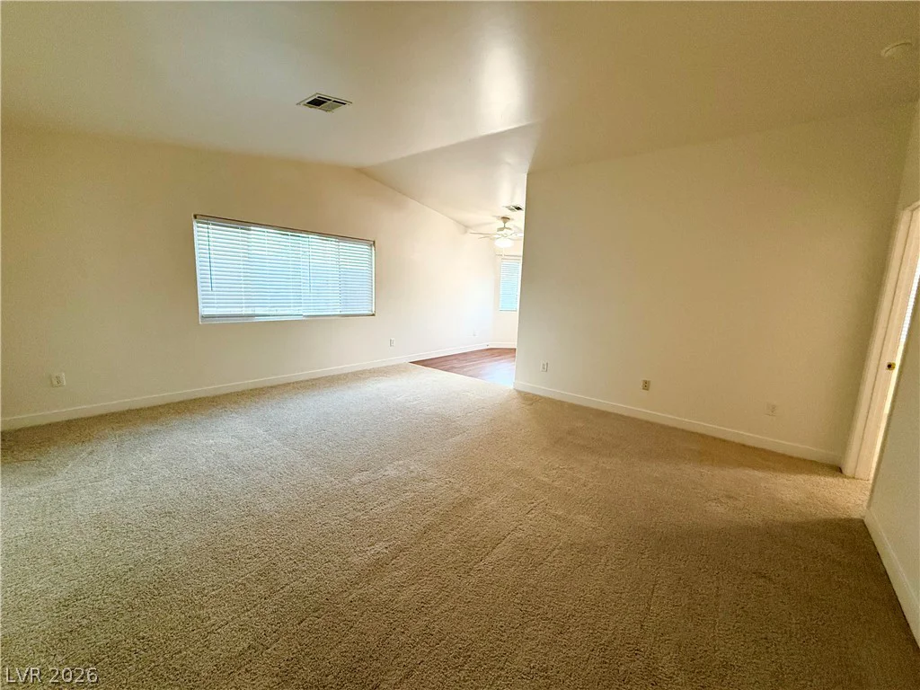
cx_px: 460
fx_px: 372
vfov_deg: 85.7
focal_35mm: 14
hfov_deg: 102.1
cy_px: 345
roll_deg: -1.8
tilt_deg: -8.2
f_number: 2.2
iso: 320
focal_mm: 2.22
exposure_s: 1/120
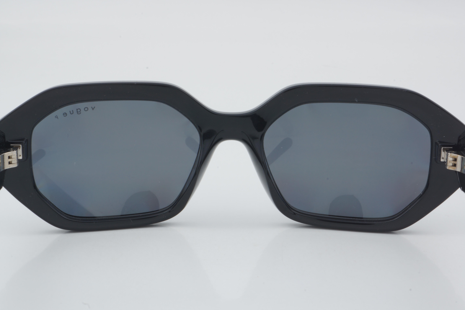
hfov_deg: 24.6
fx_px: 1066
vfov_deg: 16.6
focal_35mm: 82
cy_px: 155
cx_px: 232
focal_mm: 55
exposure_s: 1/3
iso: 100
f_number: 32
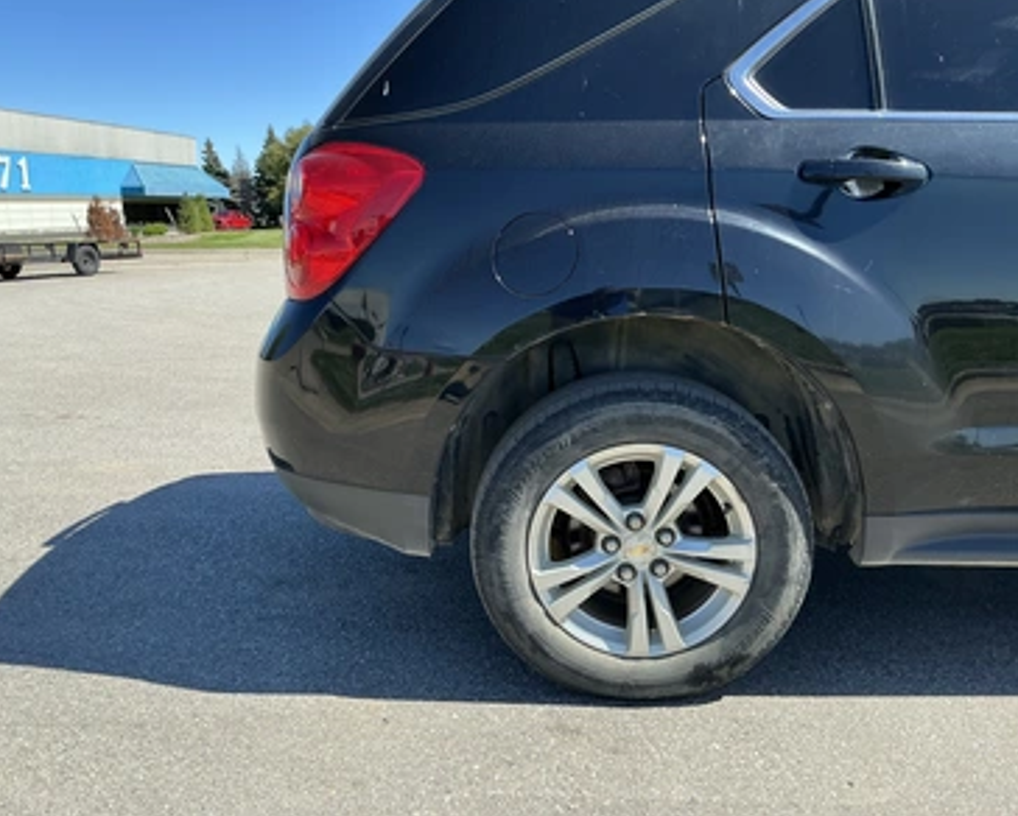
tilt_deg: -9.4
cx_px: 481
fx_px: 905
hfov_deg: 58.7
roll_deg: +2.2
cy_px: 400
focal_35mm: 30
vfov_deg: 48.6
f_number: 1.8
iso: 25
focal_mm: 3
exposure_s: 1/869
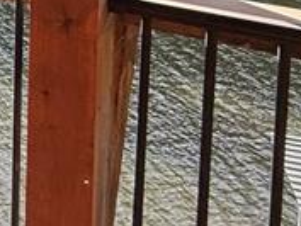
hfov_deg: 15.3
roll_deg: +1.4
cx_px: -398
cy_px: -178
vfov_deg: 15.7
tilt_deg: -2.9
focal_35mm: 81
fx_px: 705
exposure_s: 1/246
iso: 64
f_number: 2.2
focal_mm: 2.22
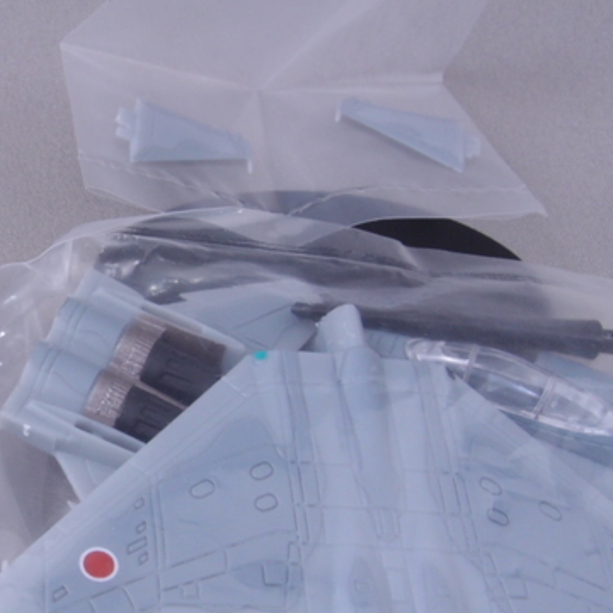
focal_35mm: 55
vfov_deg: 30.9
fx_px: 1102
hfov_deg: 28.2
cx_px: -65
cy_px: 407
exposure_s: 1.3
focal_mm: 6
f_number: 8
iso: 100
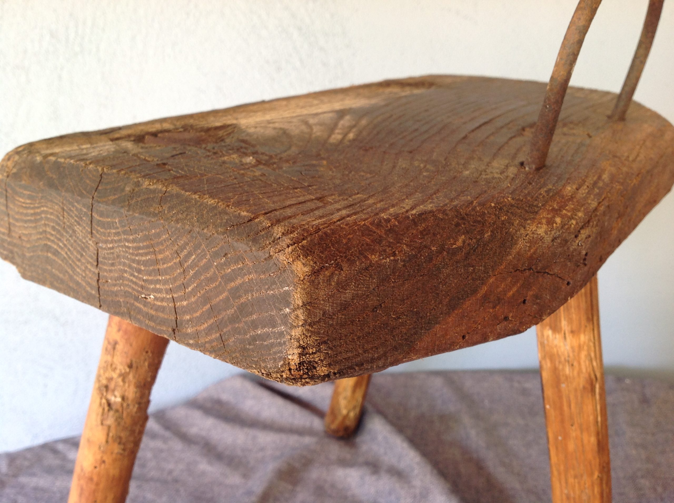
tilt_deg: -13.8
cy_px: 252
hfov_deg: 52.7
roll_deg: +3.1
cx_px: 337
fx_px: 680
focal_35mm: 35
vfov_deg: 40.6
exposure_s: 1/24
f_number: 2.4
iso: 64
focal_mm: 4.28
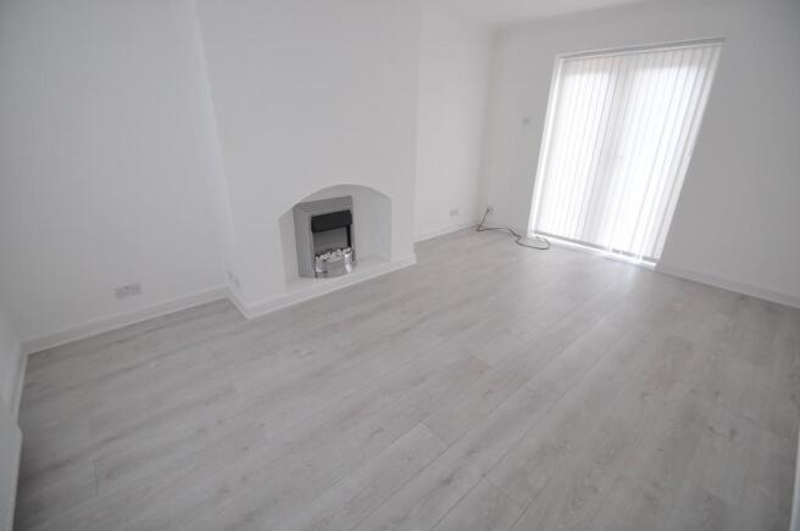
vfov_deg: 77.2
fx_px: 333
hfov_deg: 100.4
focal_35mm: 15
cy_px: 266
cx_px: 400
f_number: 4
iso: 400
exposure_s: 1/60
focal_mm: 10
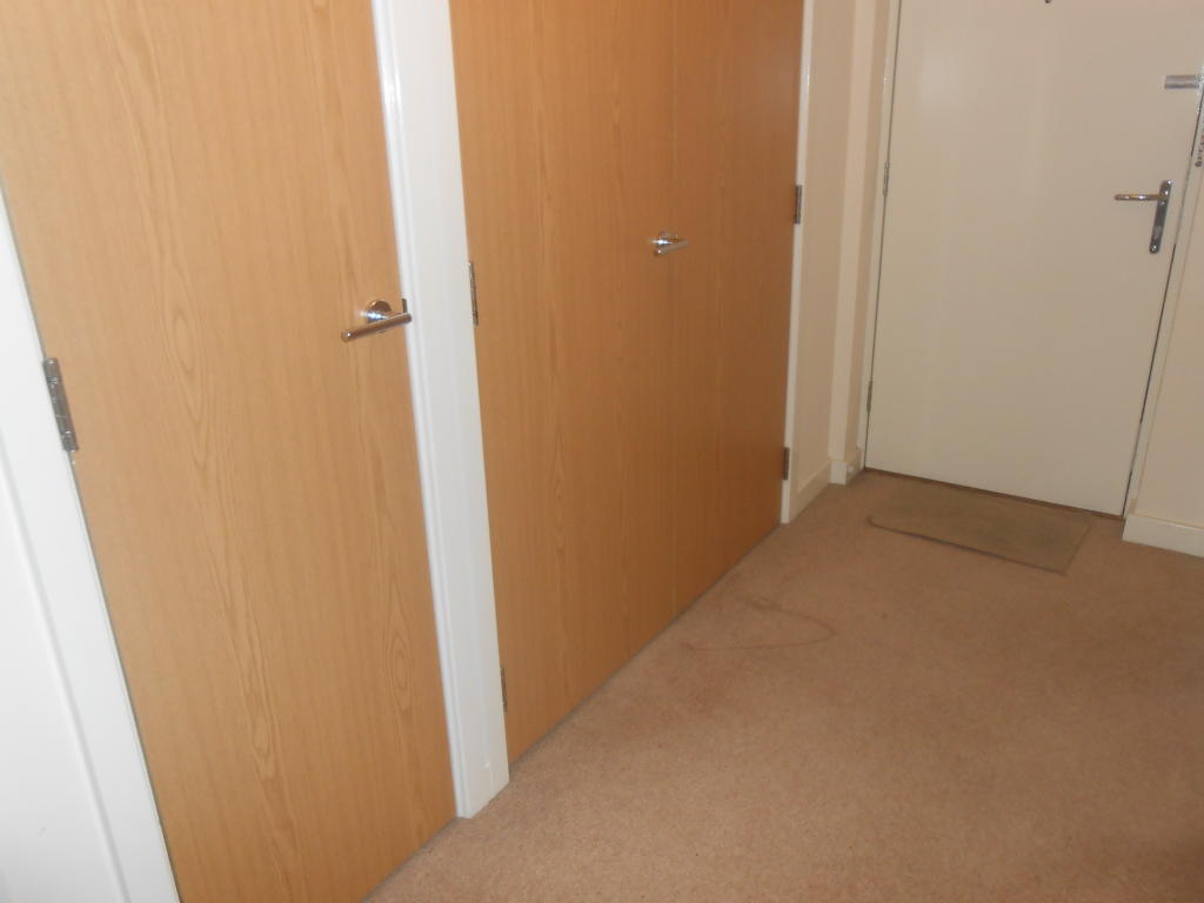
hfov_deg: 67.3
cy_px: 452
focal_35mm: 26
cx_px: 602
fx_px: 904
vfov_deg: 53.1
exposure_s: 1/25
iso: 200
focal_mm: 4.6
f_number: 3.5
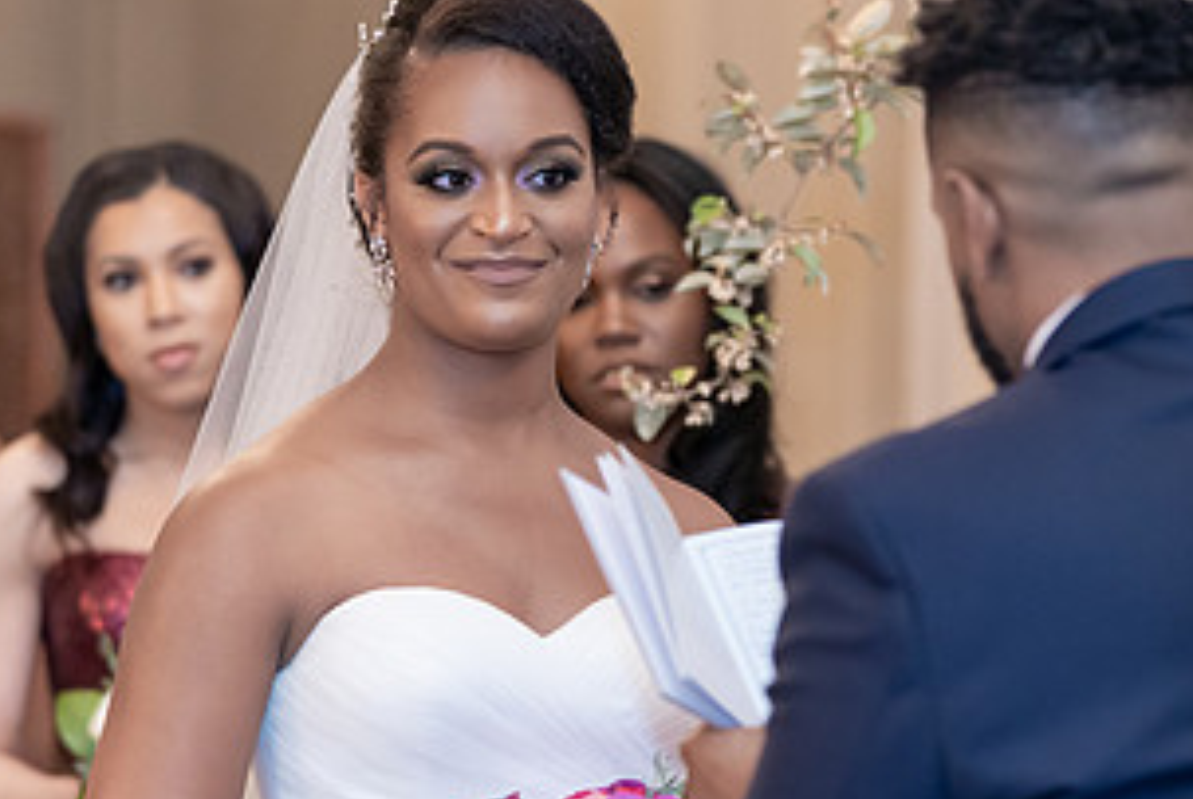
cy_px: 596
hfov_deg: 8.6
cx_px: 740
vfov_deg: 5.8
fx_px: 7932
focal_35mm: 239
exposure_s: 1/125
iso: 2000
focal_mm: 123
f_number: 2.8
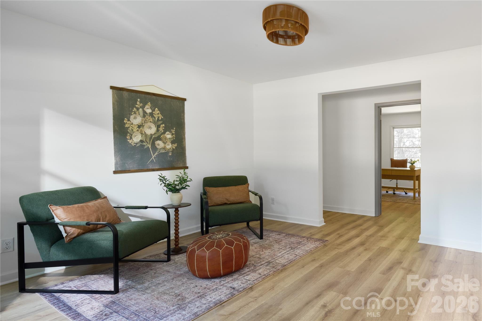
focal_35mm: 19
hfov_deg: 86.9
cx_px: 241
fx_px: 254
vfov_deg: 64.5
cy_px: 160
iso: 320
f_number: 11
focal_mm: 19
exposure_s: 1/5
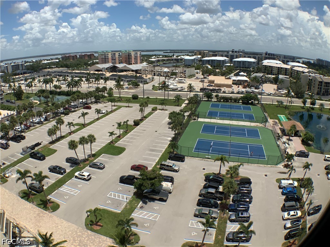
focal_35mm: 29
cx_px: 165
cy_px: 124
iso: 16
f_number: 1.8
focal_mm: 3
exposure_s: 1/2959
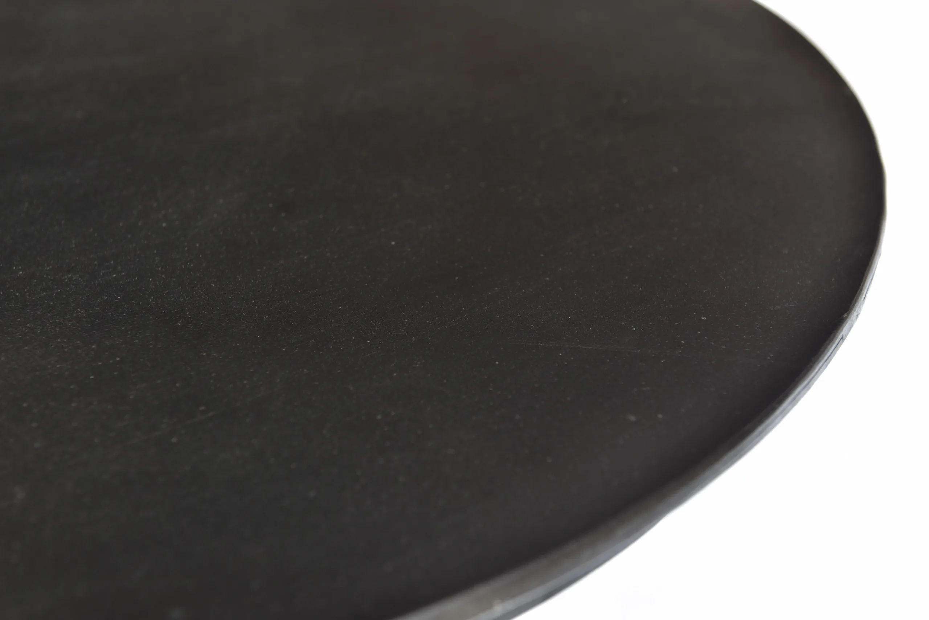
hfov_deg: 28.8
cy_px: 310
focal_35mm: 70
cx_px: 464
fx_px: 1807
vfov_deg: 19.5
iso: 500
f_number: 6.3
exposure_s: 1/125
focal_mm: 70
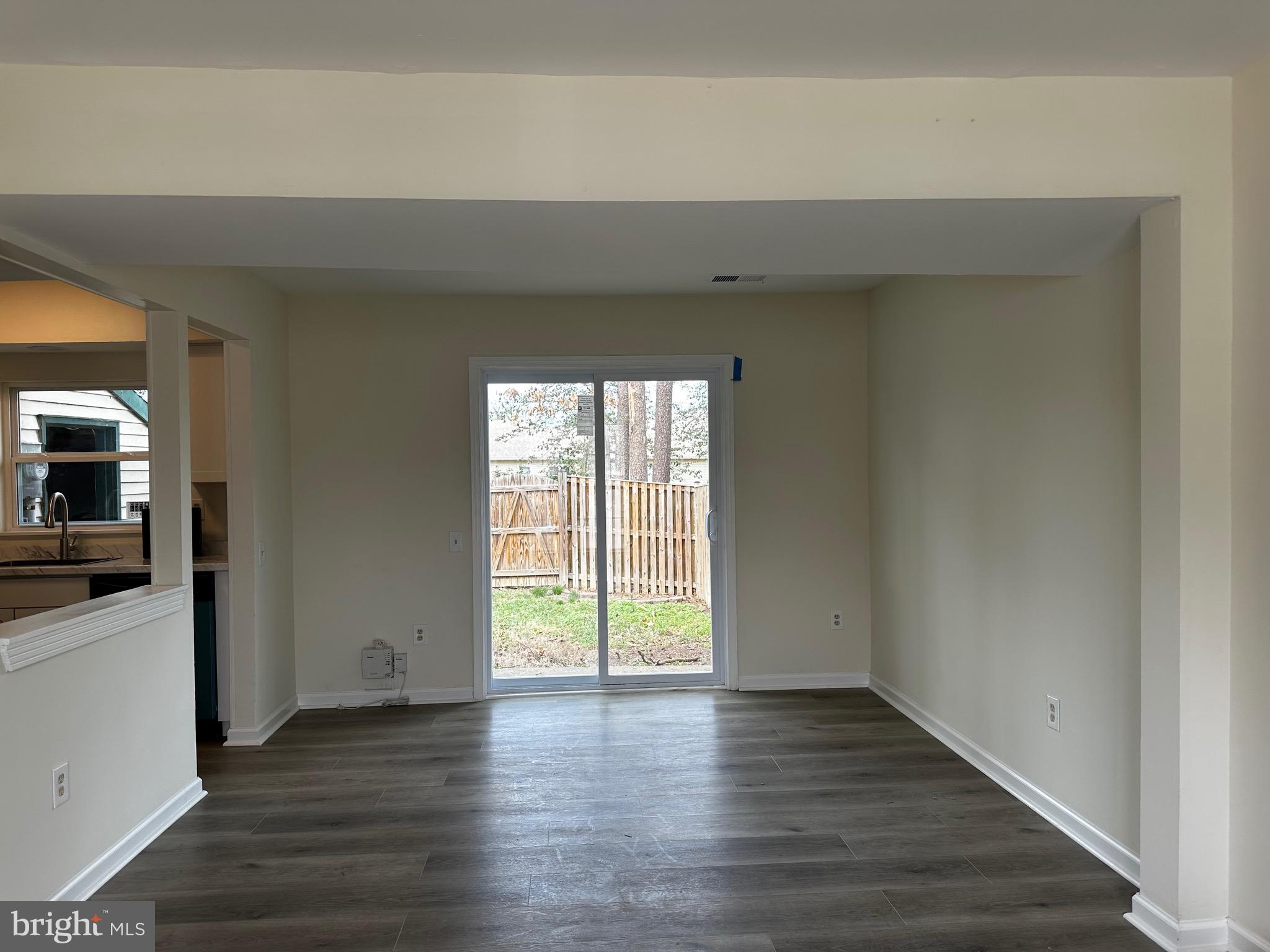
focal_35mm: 24
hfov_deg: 71.6
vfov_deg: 56.8
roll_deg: +0.9
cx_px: 635
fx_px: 881
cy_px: 476
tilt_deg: -0.6
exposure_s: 1/125
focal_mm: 6.86
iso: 64
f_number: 1.78
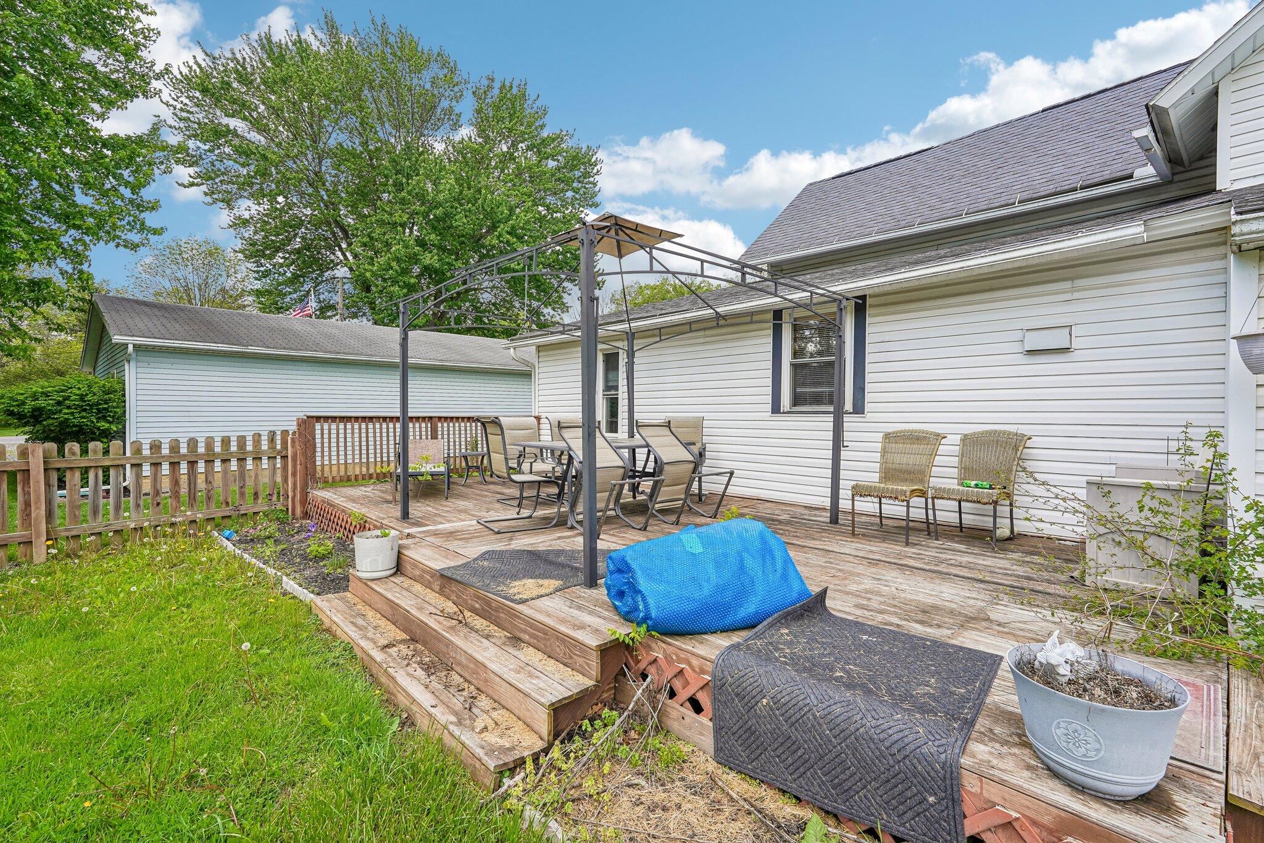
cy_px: 422
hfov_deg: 96.7
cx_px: 632
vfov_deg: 73.7
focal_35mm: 16
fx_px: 562
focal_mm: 16
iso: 100
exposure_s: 1/200
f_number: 8
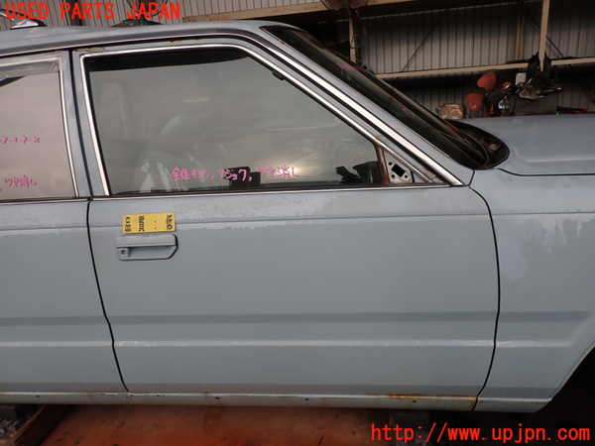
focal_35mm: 25
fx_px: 430
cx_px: 298
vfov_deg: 54.9
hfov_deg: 69.4
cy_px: 223
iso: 100
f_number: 2.8
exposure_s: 1/320
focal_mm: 4.5
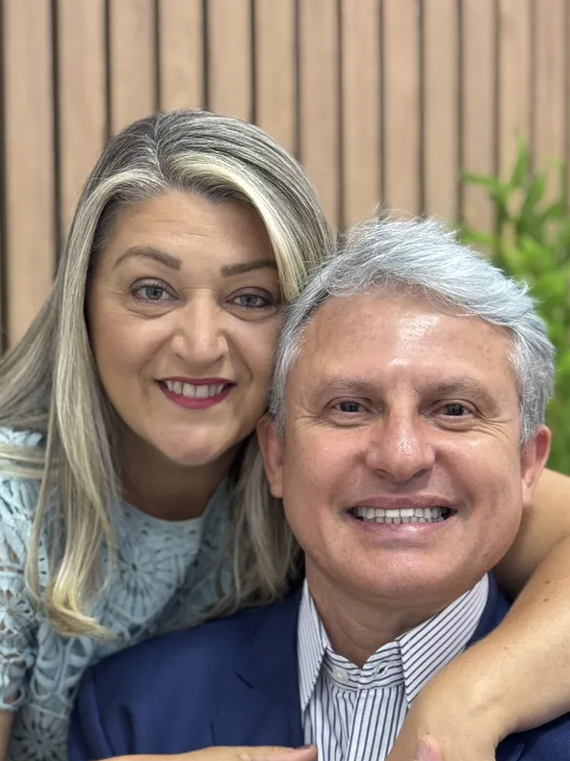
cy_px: 575
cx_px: 297
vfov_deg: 24.4
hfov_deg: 18.7
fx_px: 1735
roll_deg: +1.0
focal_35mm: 79
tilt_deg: -0.2
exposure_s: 1/40
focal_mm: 6.76
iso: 200
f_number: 1.78
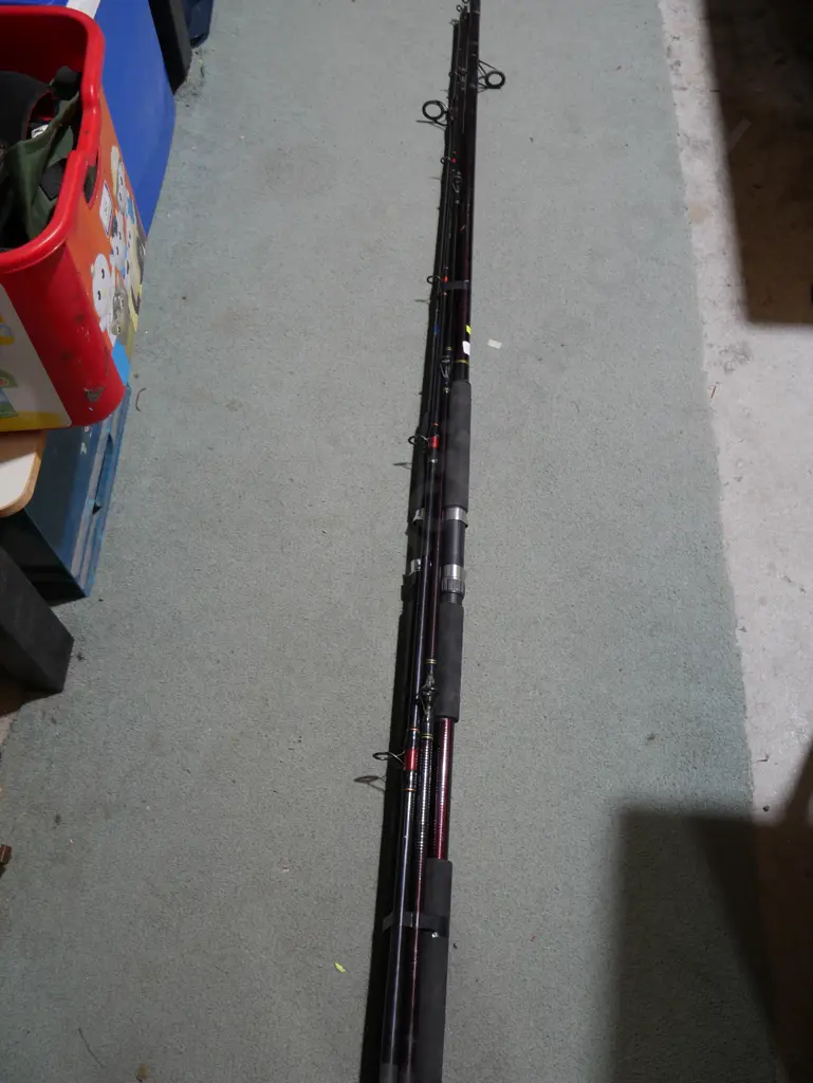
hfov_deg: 46.8
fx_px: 939
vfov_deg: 59.9
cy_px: 542
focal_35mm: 30
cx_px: 406
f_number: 3.6
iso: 320
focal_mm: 15
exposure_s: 1/60
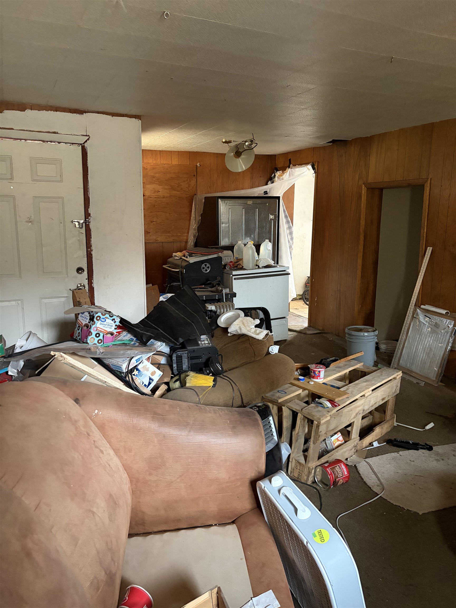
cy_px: 304
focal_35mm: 26
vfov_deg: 67.3
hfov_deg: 53.1
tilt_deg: -10.7
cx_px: 228
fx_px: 457
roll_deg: -0.3
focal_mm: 5.96
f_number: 1.6
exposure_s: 1/40
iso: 640
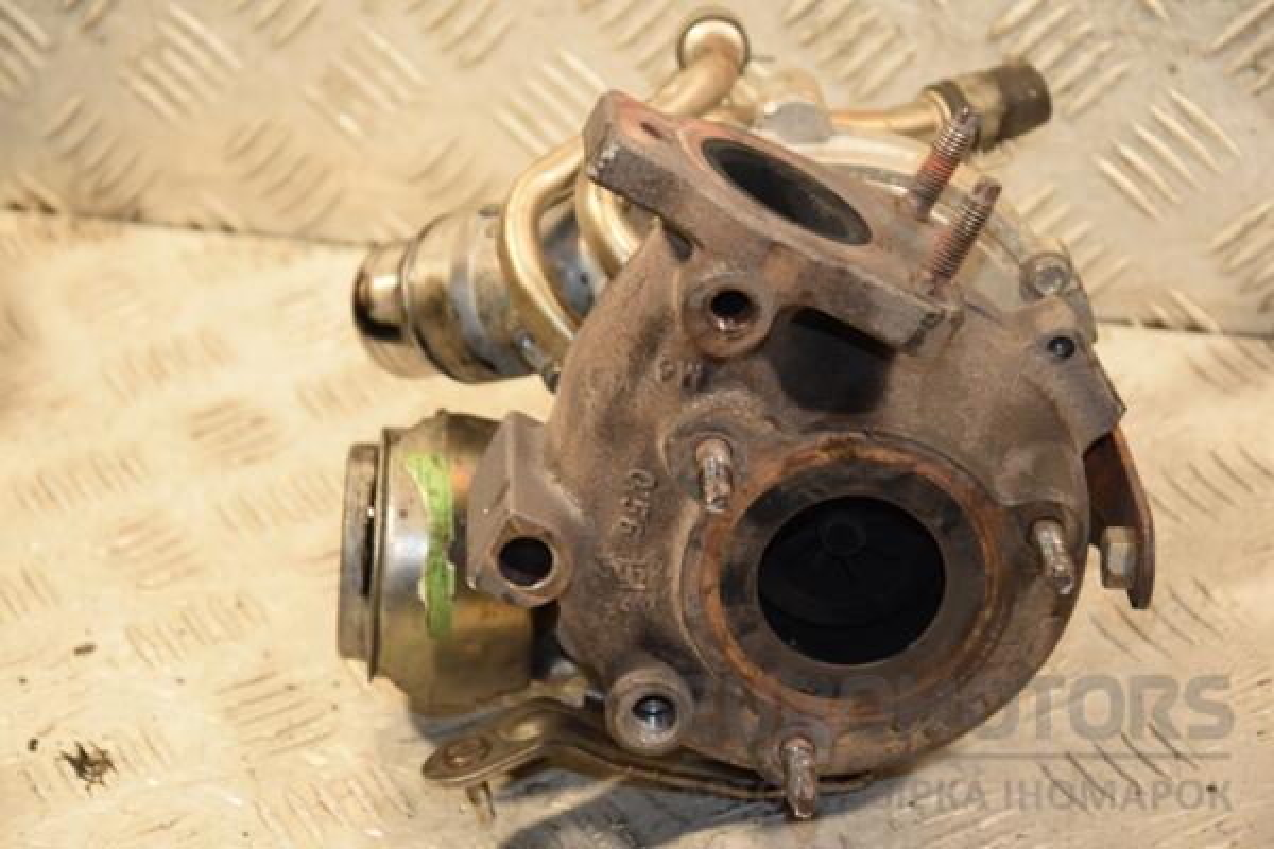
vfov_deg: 12.2
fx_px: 3981
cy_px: 424
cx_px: 637
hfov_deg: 18.2
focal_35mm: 112
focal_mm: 75
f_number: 5.3
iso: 800
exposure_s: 1/100
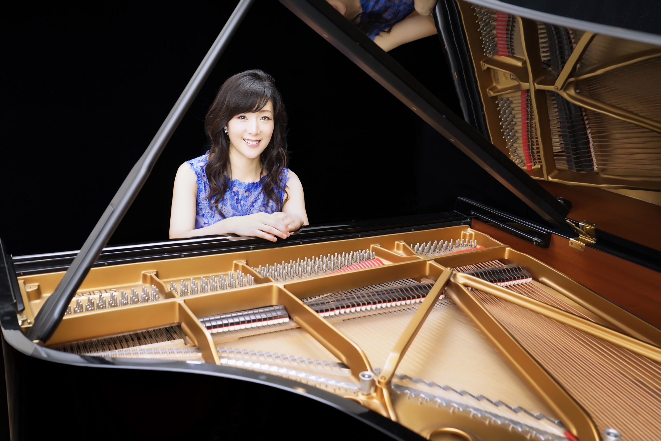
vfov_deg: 36.9
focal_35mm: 36
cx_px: 330
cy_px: 220
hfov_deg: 53.1
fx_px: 661
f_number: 4
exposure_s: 1/160
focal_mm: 36
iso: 160
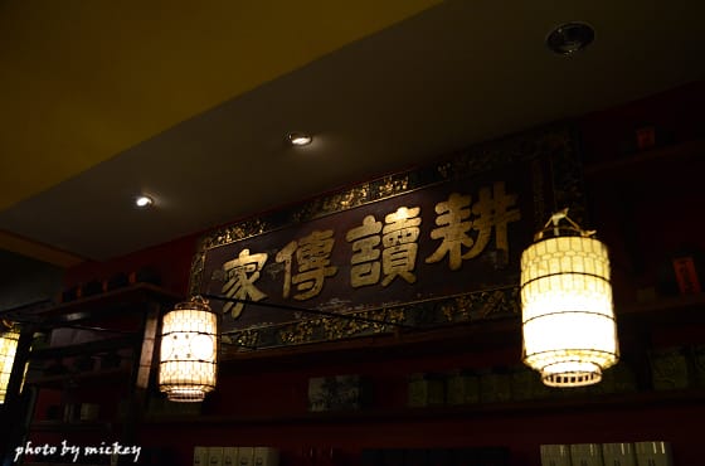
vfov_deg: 41.5
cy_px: 233
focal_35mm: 32
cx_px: 352
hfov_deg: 59.6
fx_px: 615
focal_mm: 21
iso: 1600
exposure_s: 1/200
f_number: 3.5
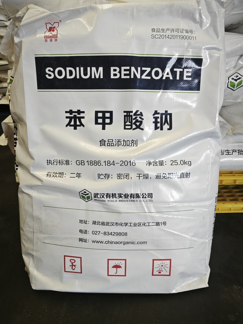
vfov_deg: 73.9
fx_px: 215
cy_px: 162
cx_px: 122
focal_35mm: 23
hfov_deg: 58.9
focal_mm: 5.43
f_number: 1.8
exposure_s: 1/107
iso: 50
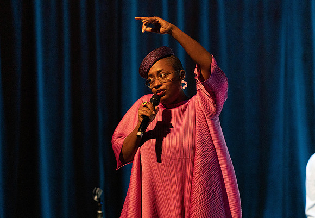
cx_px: 188
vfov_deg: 3.0
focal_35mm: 469
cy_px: 126
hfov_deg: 4.3
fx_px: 4154
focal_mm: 397
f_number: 5.6
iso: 3200
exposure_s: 1/250
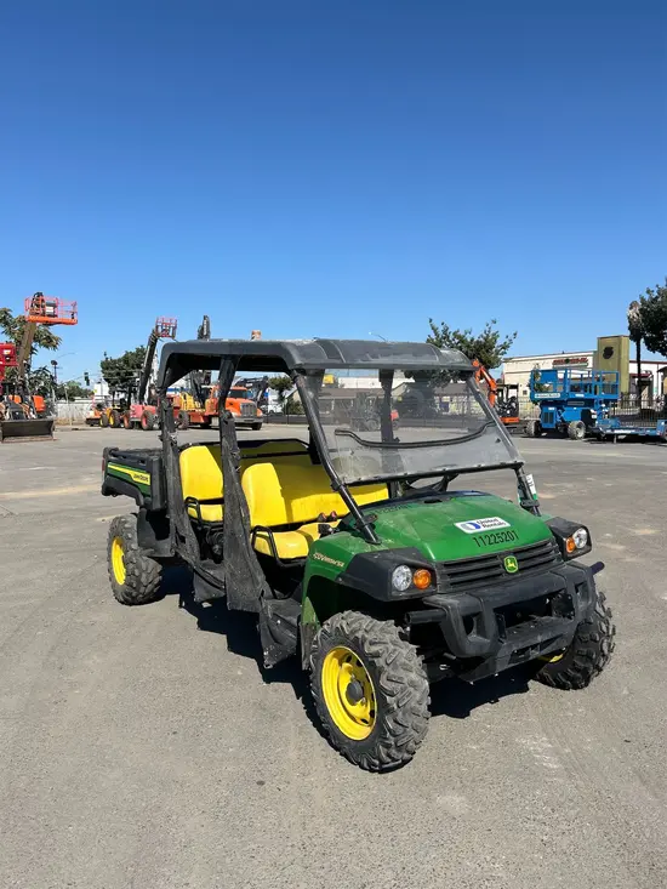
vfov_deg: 67.3
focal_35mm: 26
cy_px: 444
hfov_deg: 53.1
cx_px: 334
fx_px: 668
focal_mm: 5.7
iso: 50
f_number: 1.5
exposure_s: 1/5076
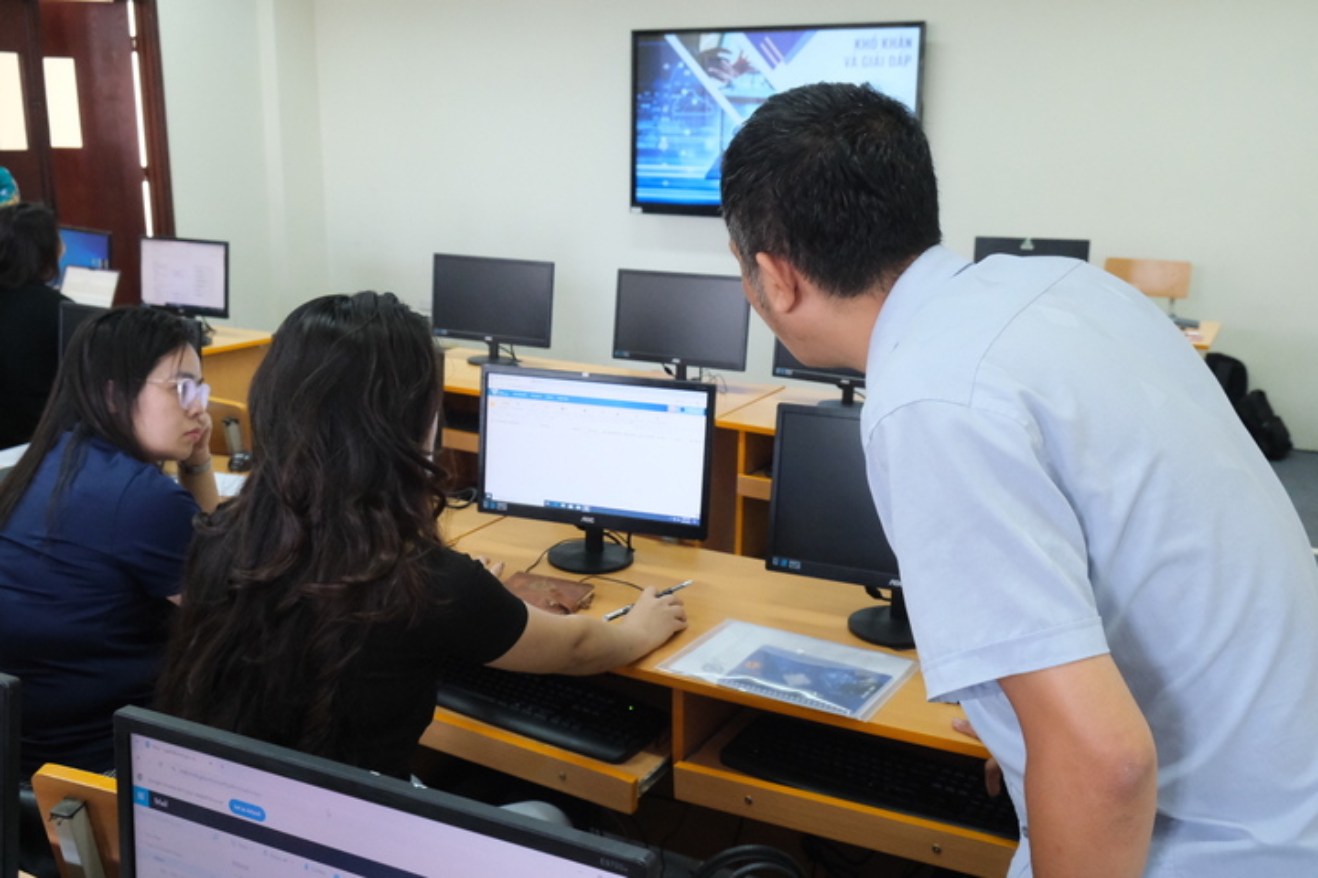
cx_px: 659
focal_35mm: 33
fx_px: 1208
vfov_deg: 40.0
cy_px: 439
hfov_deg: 57.2
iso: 8000
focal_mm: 22.3
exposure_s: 1/125
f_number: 6.4
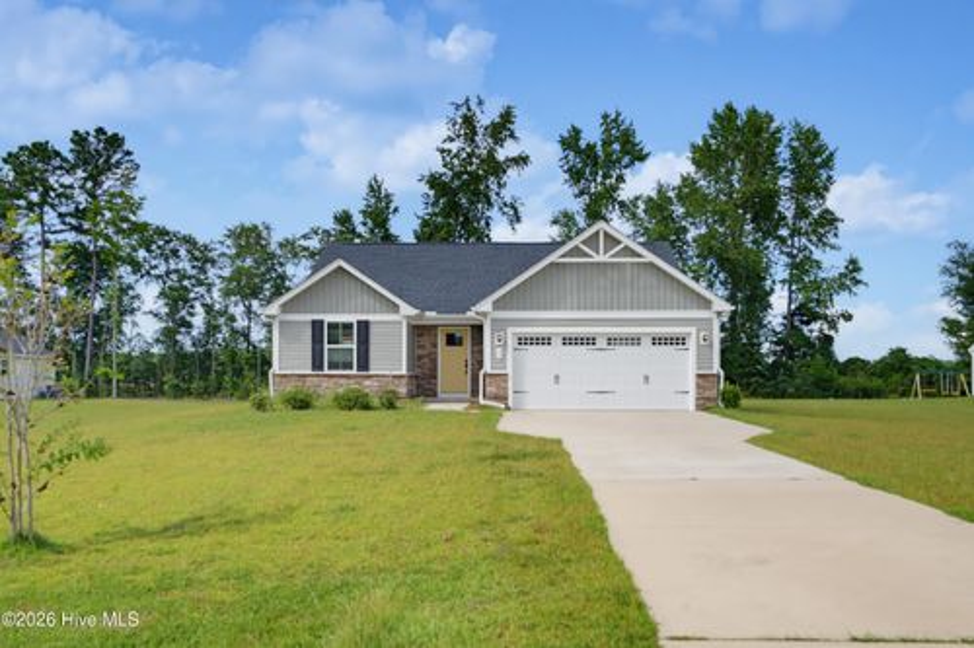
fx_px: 947
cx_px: 487
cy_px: 324
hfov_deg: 54.5
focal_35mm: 35
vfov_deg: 37.8
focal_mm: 35
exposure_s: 1/200
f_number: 11
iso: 500
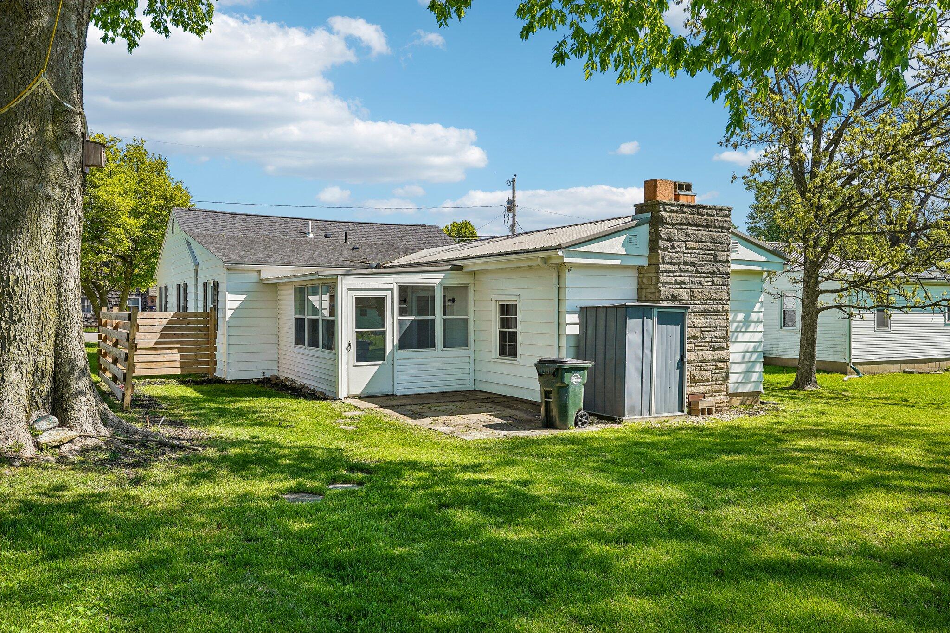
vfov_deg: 47.1
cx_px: 475
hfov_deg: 66.4
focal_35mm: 28
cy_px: 316
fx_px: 726
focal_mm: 27.5
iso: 100
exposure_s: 1/250
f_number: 8
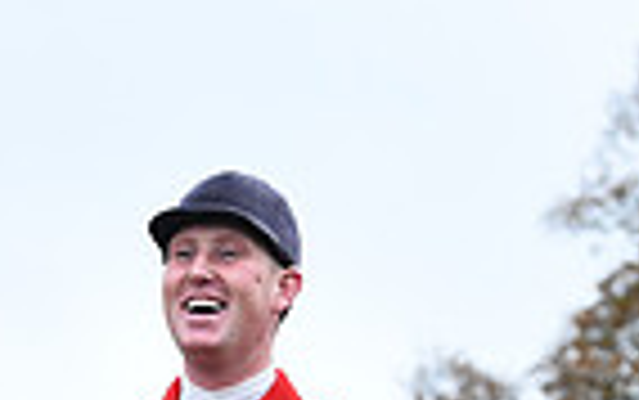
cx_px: 320
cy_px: 1182
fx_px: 6658
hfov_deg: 5.5
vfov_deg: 3.4
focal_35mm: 382
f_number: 5.6
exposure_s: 1/1000
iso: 3200
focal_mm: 92
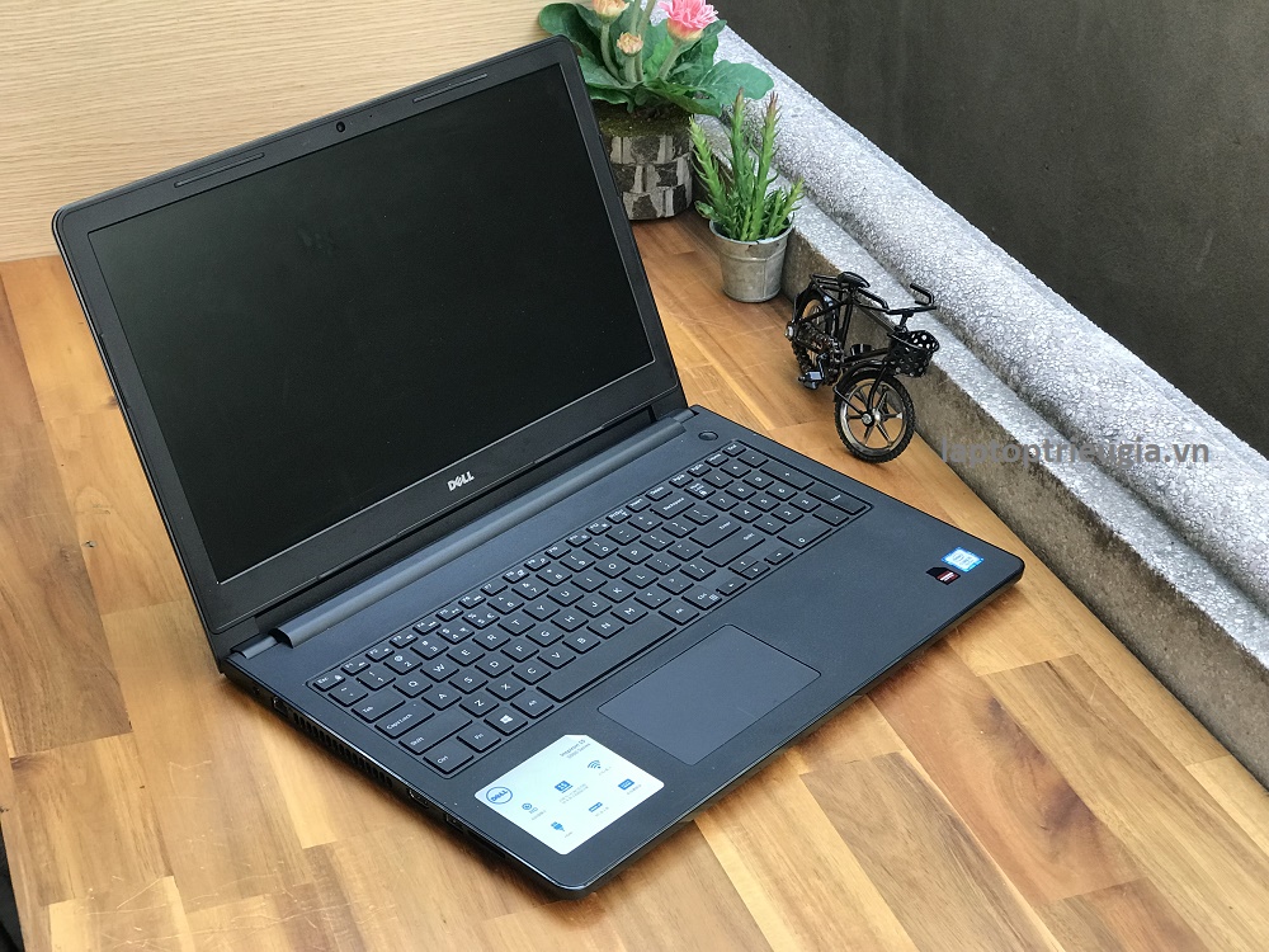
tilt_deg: -31.5
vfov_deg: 25.7
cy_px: 476
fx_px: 2090
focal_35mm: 57
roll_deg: -0.1
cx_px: 634
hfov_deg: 33.8
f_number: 2.8
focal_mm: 6.6
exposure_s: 1/50
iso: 64
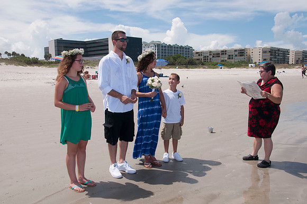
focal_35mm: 33
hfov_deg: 57.3
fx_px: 281
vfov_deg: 39.9
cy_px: 102
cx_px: 154
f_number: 10
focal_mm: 22
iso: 100
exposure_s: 1/250
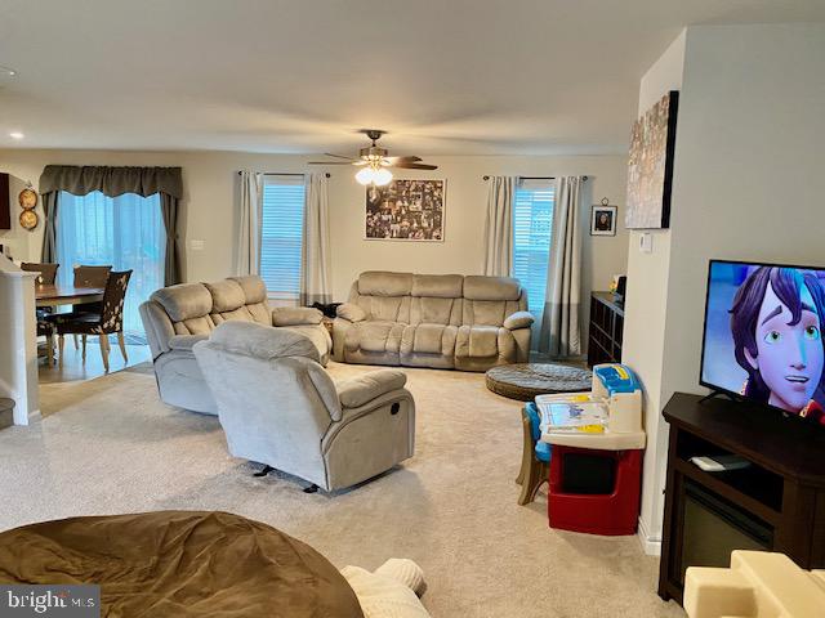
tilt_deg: -6.8
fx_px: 620
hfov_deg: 67.3
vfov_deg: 53.1
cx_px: 412
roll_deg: -1.7
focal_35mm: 26
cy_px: 309
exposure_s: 1/60
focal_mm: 4.25
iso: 400
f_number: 1.8
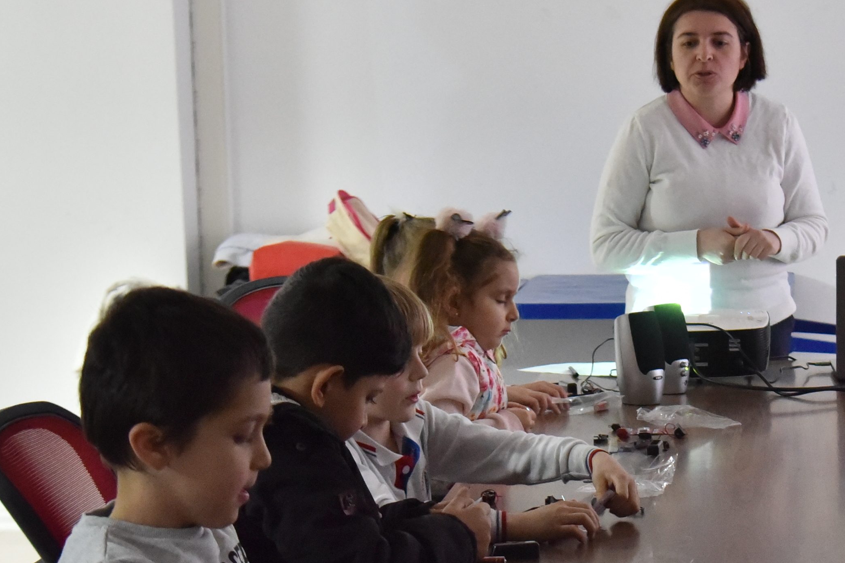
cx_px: 653
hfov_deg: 20.0
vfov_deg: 13.5
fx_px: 2371
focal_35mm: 101
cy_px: 436
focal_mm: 38
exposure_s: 1/80
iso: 4000
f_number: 4.5
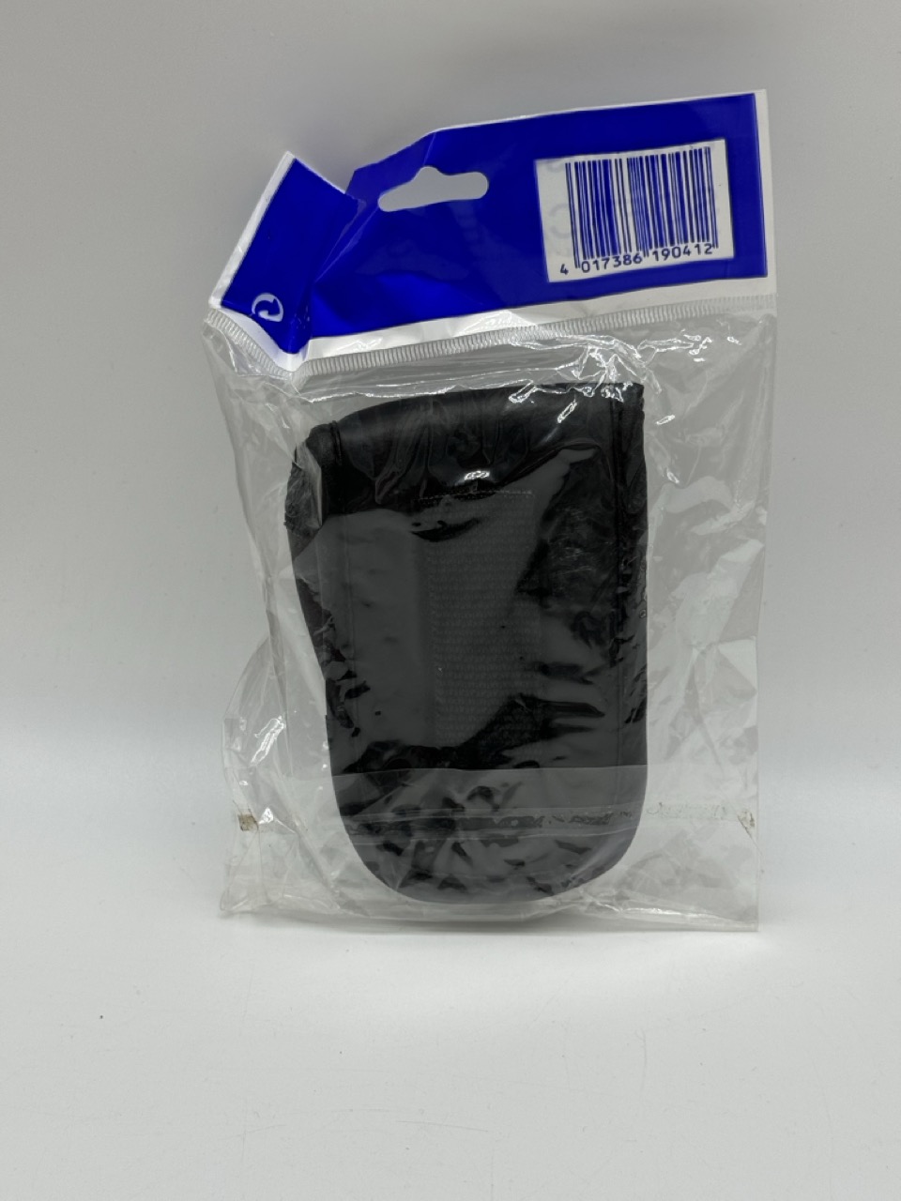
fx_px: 1666
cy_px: 600
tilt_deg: -28.1
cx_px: 450
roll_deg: -0.8
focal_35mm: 48
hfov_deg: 30.3
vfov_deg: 39.7
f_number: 1.78
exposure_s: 1/518
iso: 64
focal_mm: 6.76
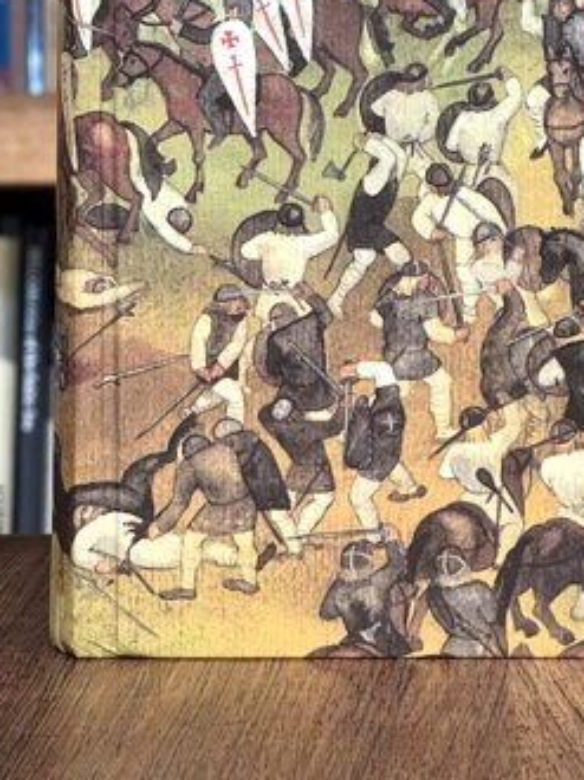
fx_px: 3581
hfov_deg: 9.3
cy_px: 53
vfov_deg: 12.3
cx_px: 495
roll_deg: -0.8
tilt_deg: -2.2
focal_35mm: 159
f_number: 2.8
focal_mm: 9
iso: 250
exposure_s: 1/72
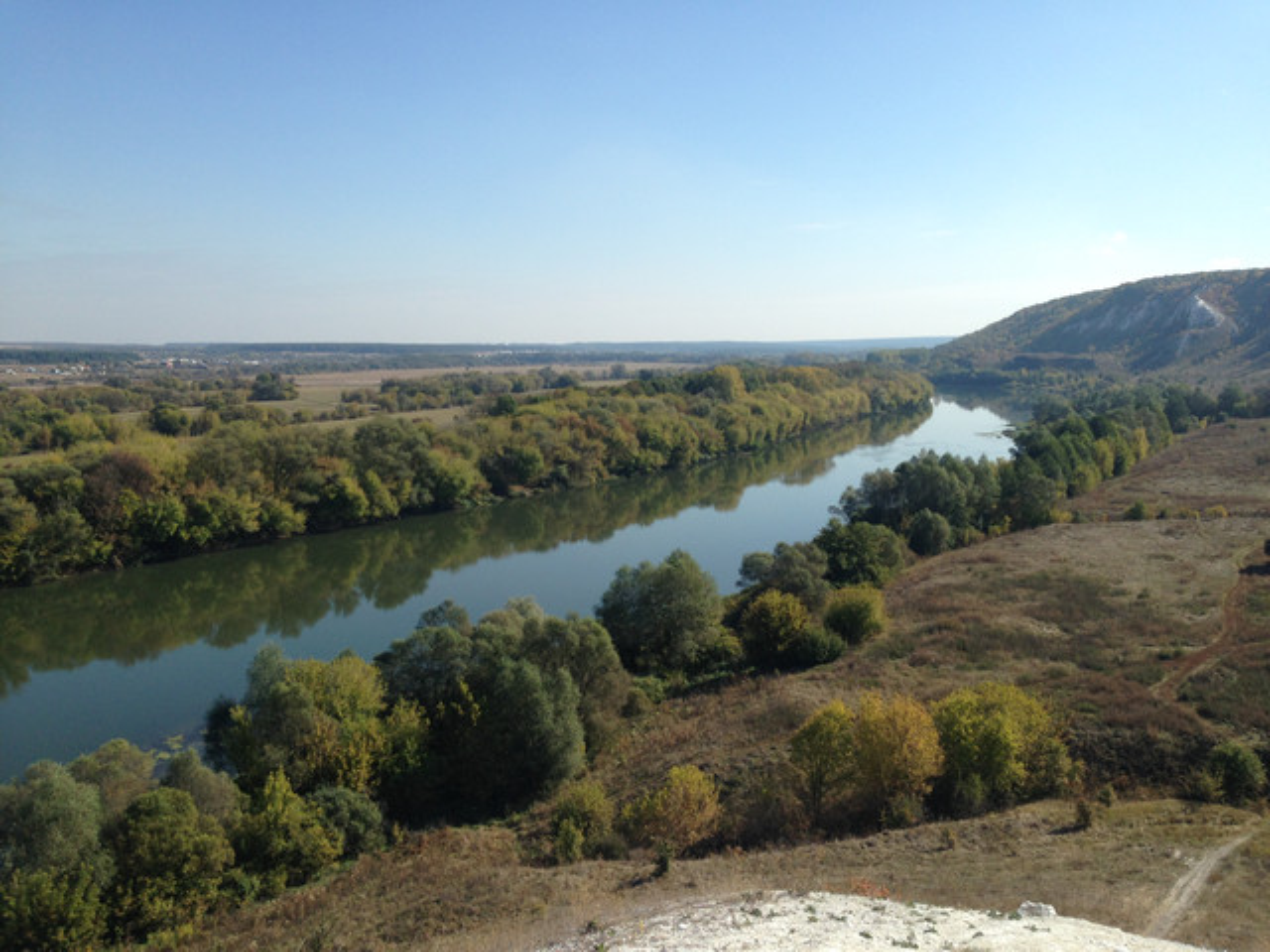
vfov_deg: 42.9
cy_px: 476
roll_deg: +2.1
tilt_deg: -7.0
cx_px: 635
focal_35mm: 33
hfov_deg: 55.4
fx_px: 1211
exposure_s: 1/1808
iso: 50
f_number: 2.4
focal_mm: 4.12
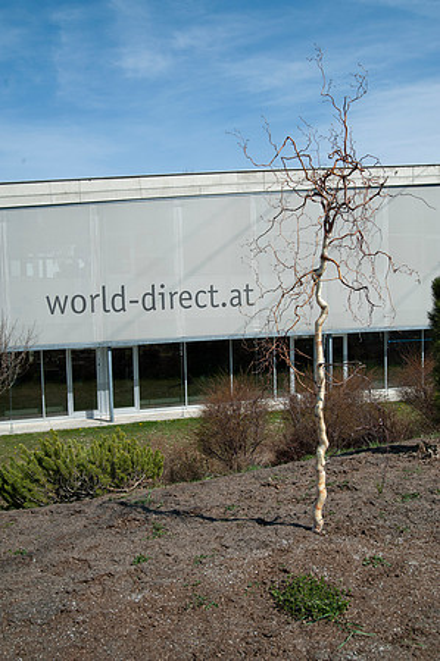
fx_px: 588
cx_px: 220
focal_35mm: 32
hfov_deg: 41.0
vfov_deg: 58.8
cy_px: 330
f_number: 11
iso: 200
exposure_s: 1/500
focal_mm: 32
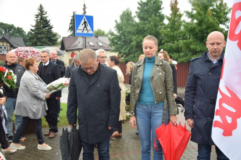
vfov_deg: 28.1
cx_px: 120
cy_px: 80
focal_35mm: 48
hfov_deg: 41.1
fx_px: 321
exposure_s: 1/100
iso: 400
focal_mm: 32
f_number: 5
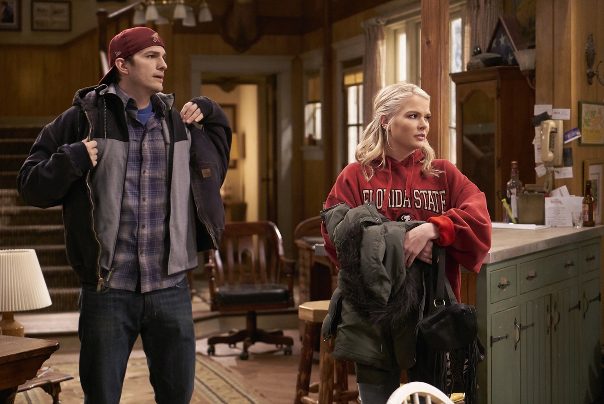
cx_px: 302
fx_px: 1175
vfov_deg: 19.5
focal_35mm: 70
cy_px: 202
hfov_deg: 28.8
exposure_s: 1/125
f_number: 4
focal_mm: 70
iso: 8000
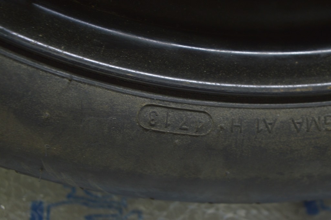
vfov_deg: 18.9
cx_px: 166
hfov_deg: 28.1
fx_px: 661
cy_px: 110
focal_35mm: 72
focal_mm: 48
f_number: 5.6
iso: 400
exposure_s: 1/20
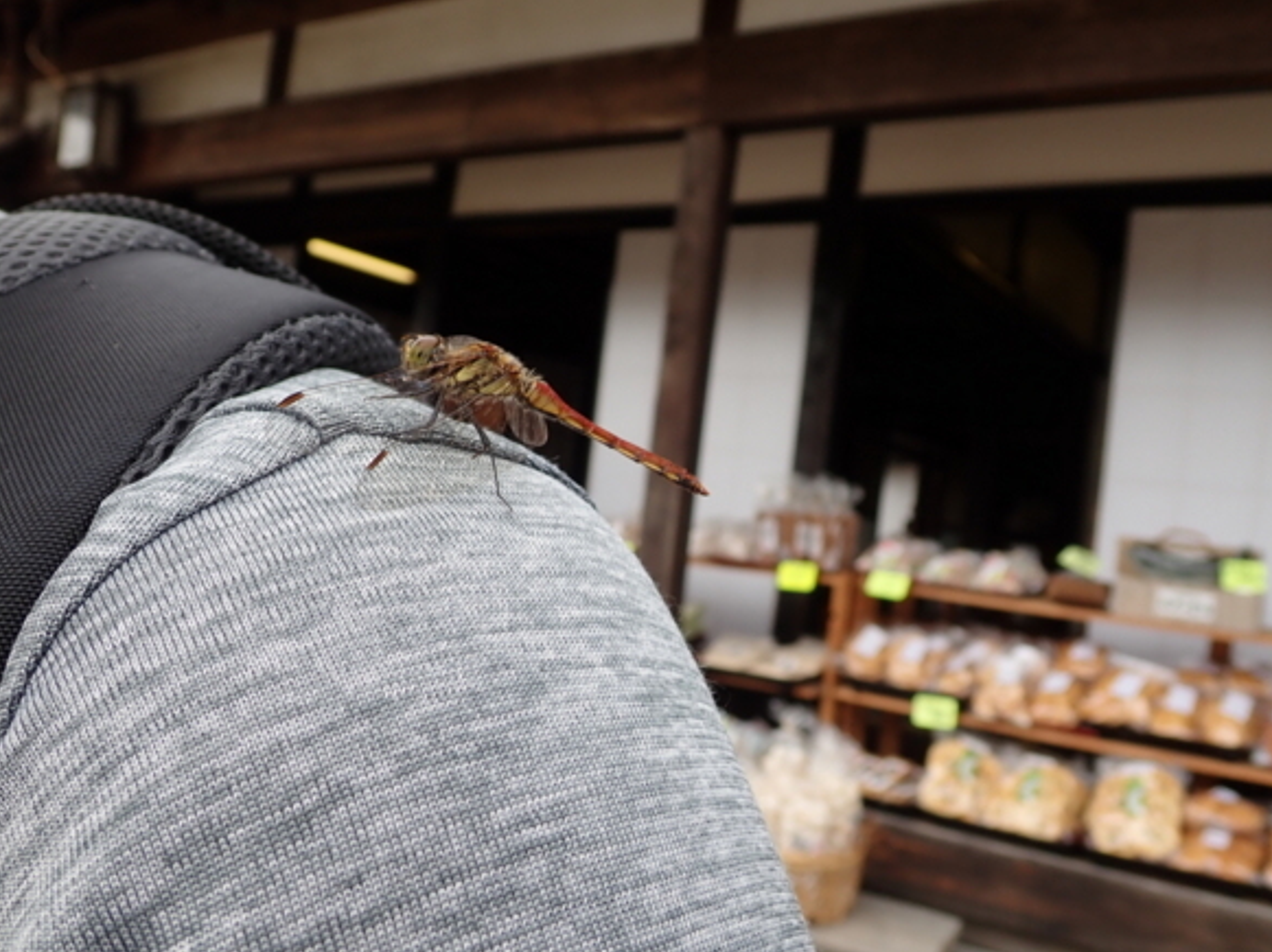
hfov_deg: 58.4
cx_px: 628
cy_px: 473
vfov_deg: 45.4
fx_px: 1138
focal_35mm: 31
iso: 100
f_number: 3.2
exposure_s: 1/400
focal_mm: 5.5
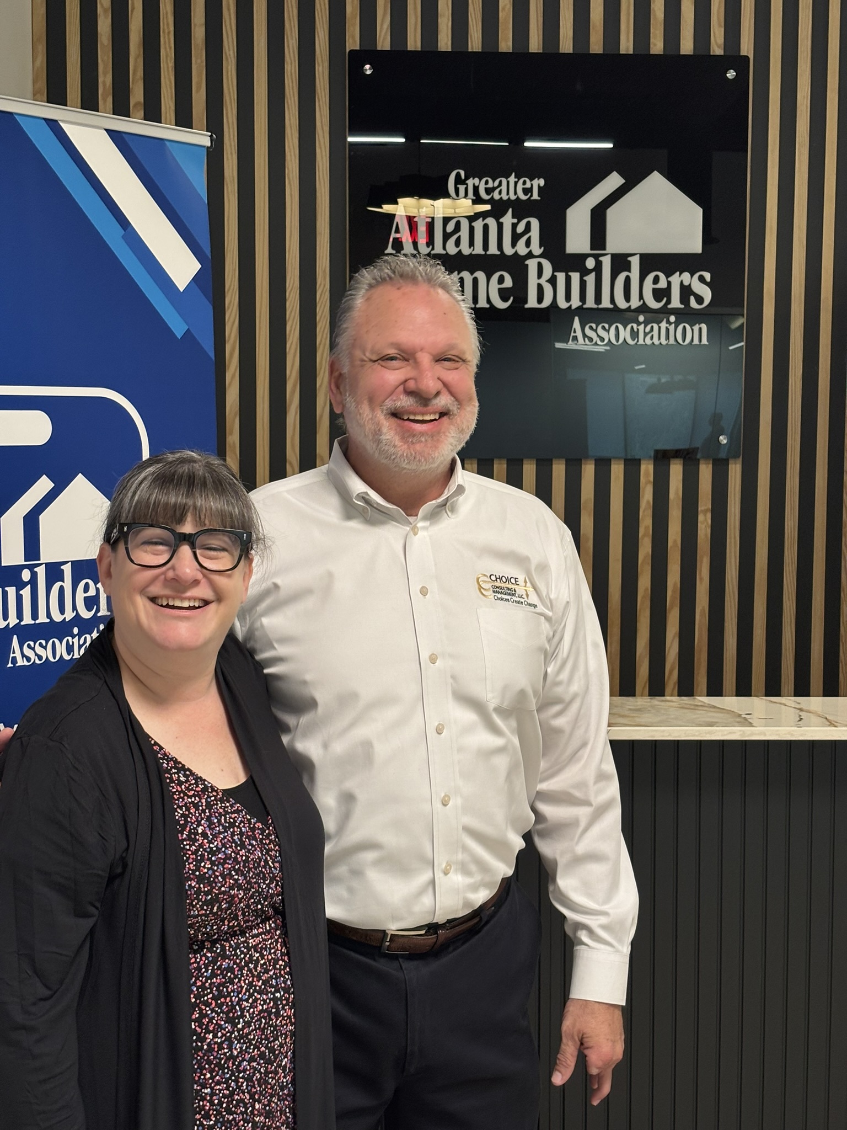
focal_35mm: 52
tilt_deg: -4.1
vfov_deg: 36.8
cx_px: 424
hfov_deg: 28.0
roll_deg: -0.8
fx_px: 1696
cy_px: 565
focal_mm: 5.96
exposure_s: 1/40
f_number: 1.6
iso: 100
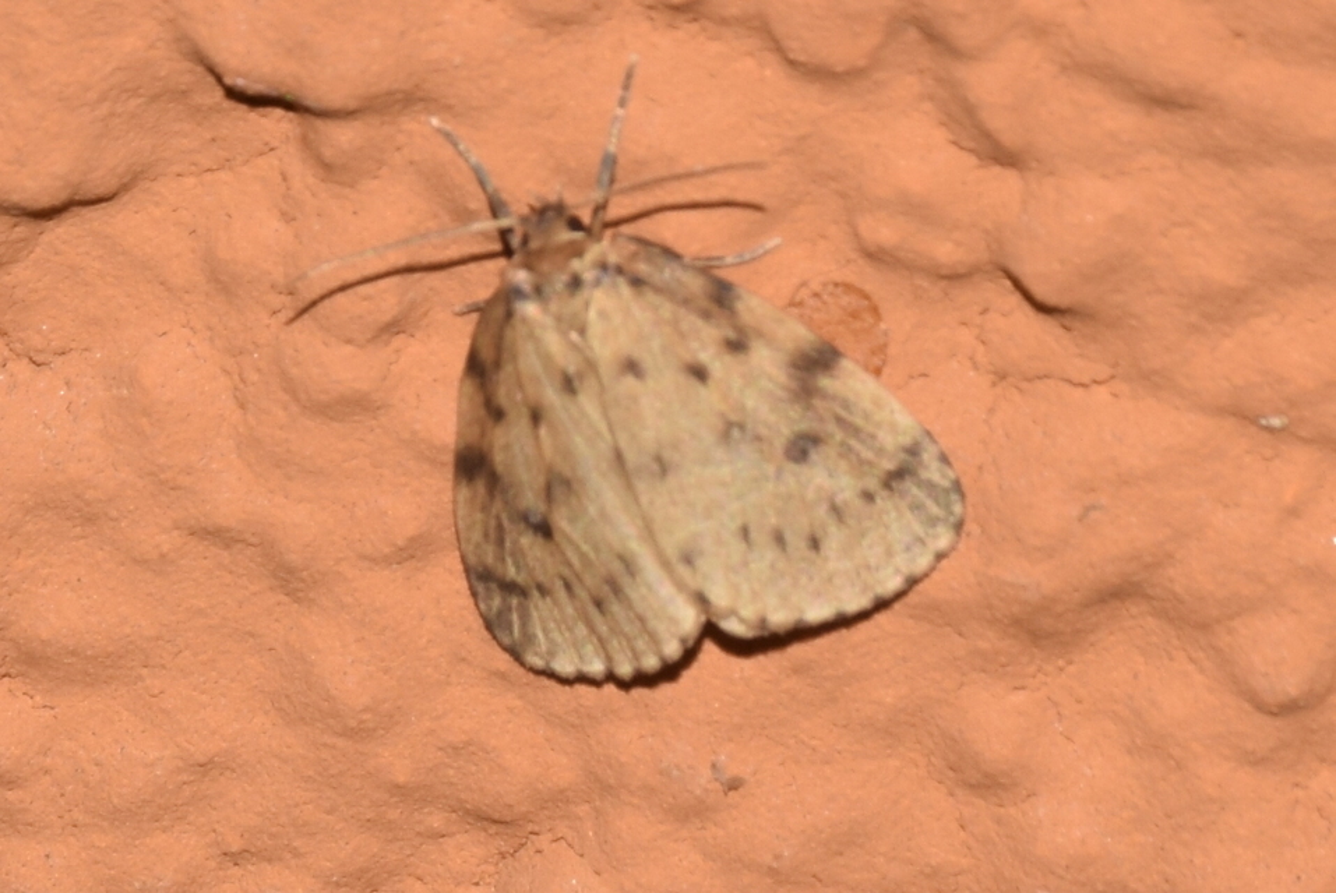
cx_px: 668
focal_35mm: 210
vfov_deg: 6.6
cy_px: 446
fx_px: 7800
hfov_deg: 9.8
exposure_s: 1/160
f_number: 16
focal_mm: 140
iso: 100
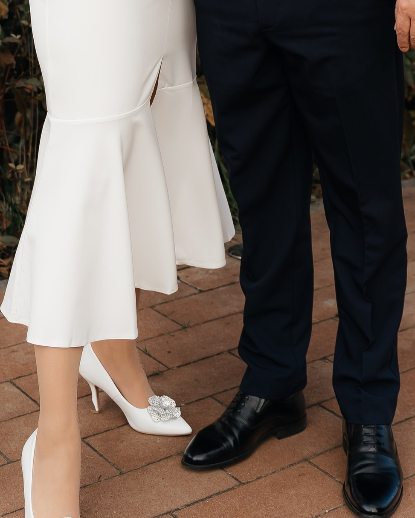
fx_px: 1274
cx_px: 184
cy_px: -99
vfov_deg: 21.4
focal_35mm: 83
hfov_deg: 18.5
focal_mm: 28
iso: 100
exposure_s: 1/200
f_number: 2.8
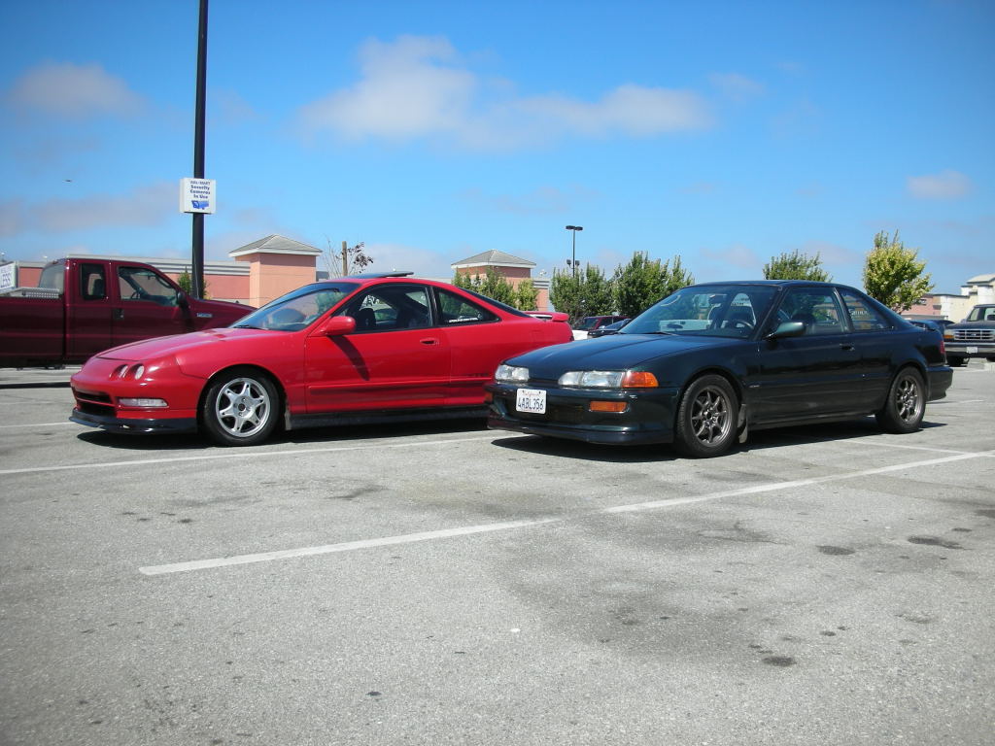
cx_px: 498
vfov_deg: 40.7
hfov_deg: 52.6
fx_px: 1006
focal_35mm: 35
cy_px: 373
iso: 50
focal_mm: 5.8
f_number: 8.5
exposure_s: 1/88.8
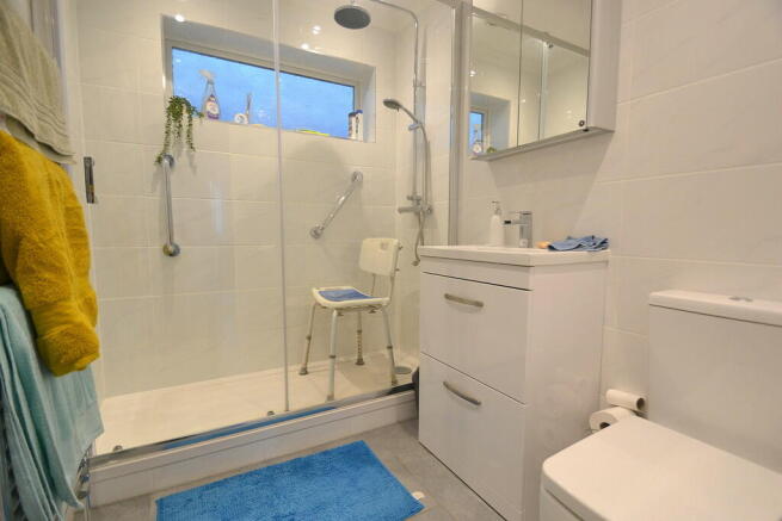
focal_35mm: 15
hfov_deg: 100.4
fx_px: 326
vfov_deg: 77.4
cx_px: 391
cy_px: 260
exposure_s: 1/60
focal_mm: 10
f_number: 3.5
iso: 560
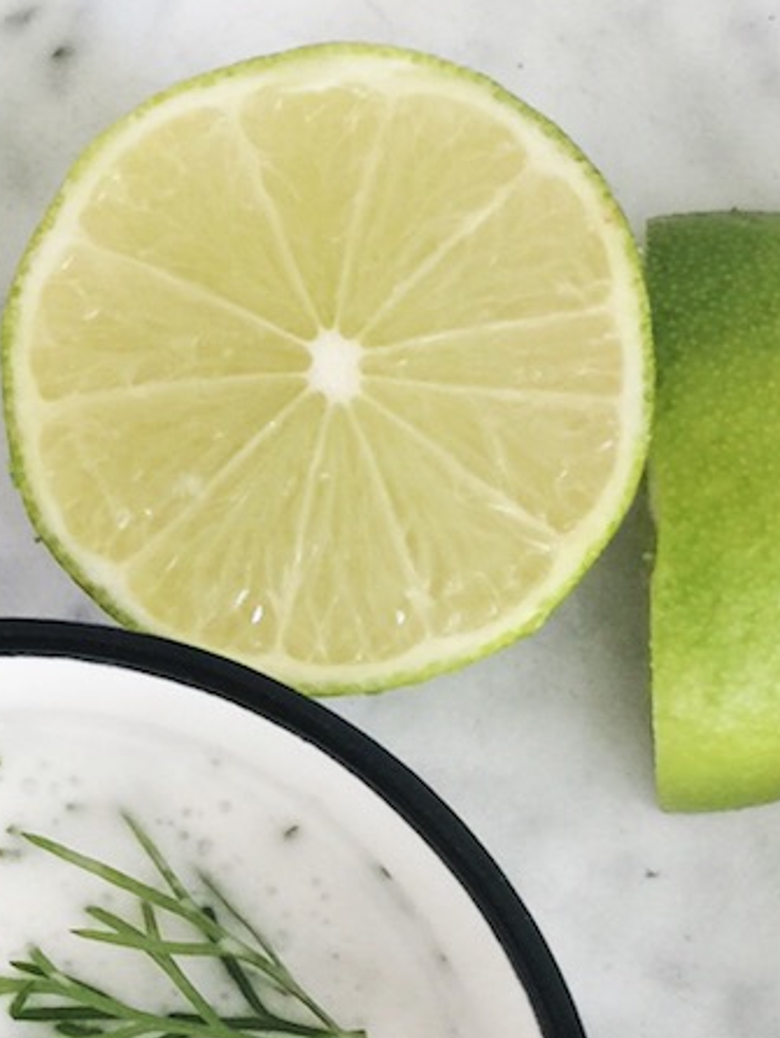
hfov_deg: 14.1
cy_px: 868
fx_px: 3122
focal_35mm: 104
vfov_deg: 18.7
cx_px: 98
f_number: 2.2
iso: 32
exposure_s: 1/30
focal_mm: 4.15
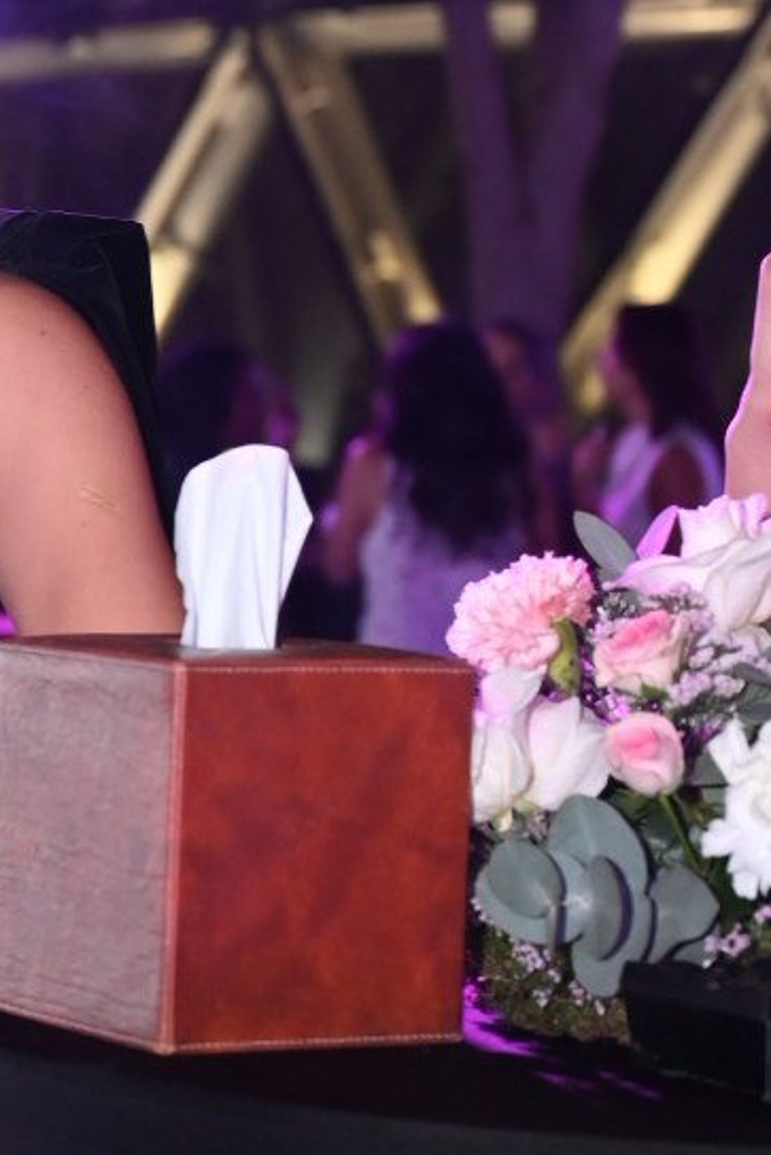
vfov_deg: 14.6
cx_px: -225
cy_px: 393
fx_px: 4494
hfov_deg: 9.6
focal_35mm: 140
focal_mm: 47
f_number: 4
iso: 1600
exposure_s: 1/60
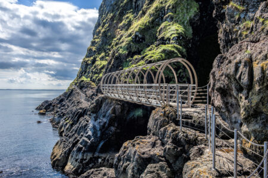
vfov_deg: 37.8
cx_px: 134
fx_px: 260
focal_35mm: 35
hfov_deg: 54.5
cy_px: 89
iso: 200
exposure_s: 1/125
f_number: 16
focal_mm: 35
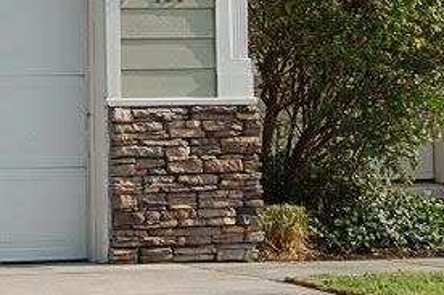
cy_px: -187
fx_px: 2819
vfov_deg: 5.9
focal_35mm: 229
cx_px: -103
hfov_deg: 8.9
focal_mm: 28
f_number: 9
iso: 200
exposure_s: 1/320
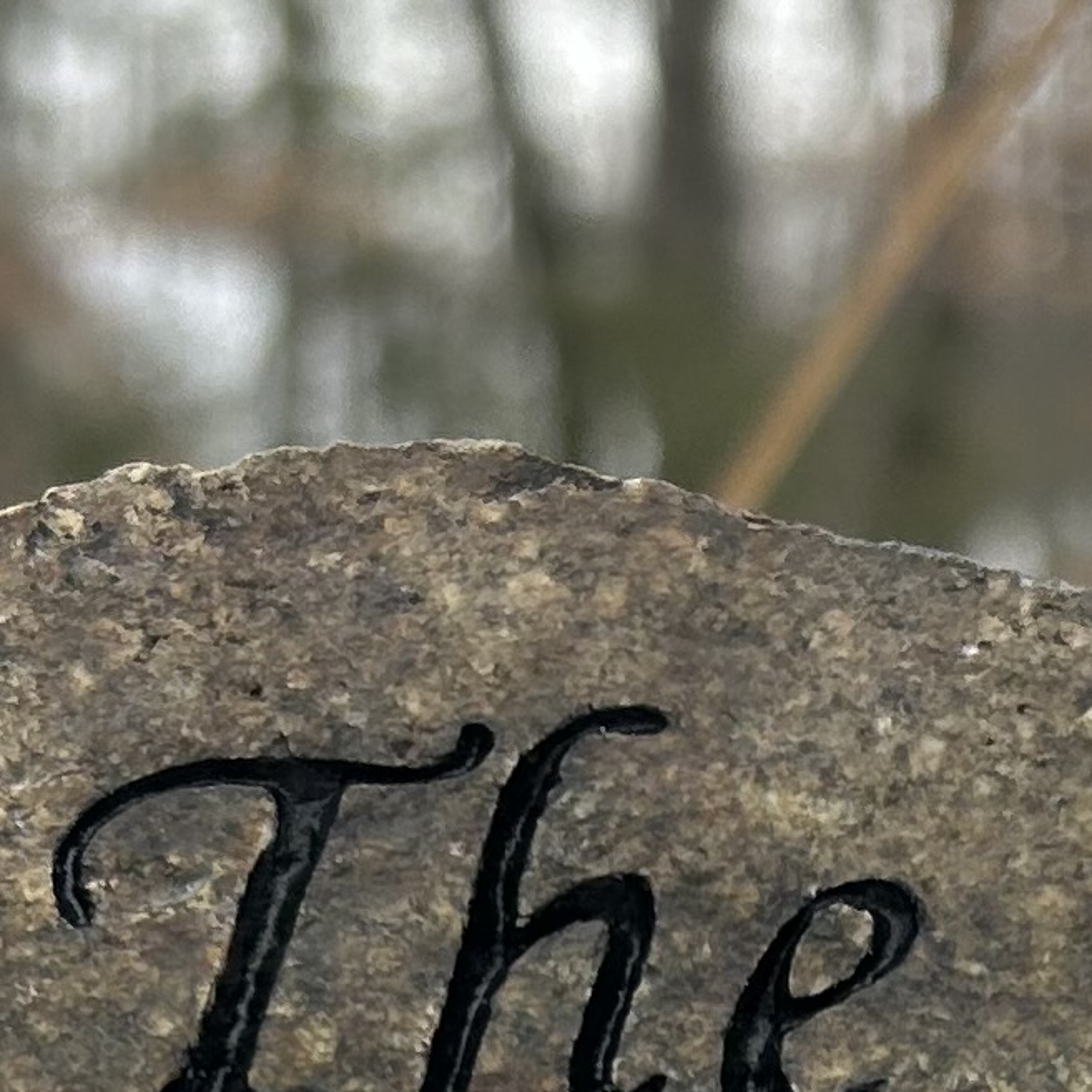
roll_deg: -1.3
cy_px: 1636
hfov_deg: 12.4
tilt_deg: -8.7
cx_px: 785
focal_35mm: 141
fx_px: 5032
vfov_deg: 11.8
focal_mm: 5.7
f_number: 1.5
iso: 50
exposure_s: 1/678
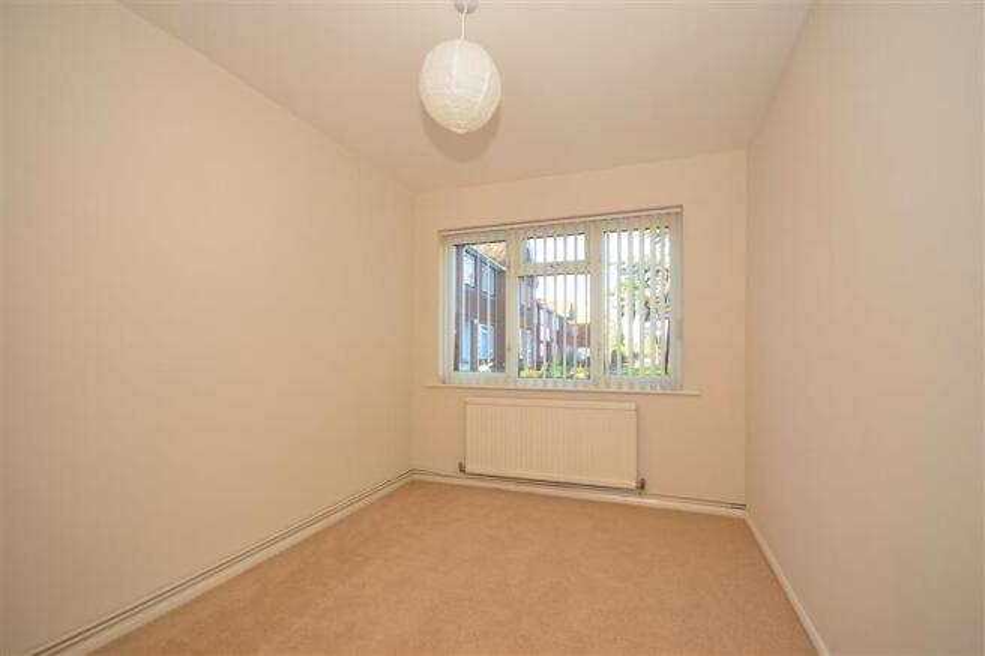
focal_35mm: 15
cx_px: 492
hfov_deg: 100.4
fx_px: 410
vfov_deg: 77.3
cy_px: 328
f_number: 5.6
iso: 400
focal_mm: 10
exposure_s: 1/125
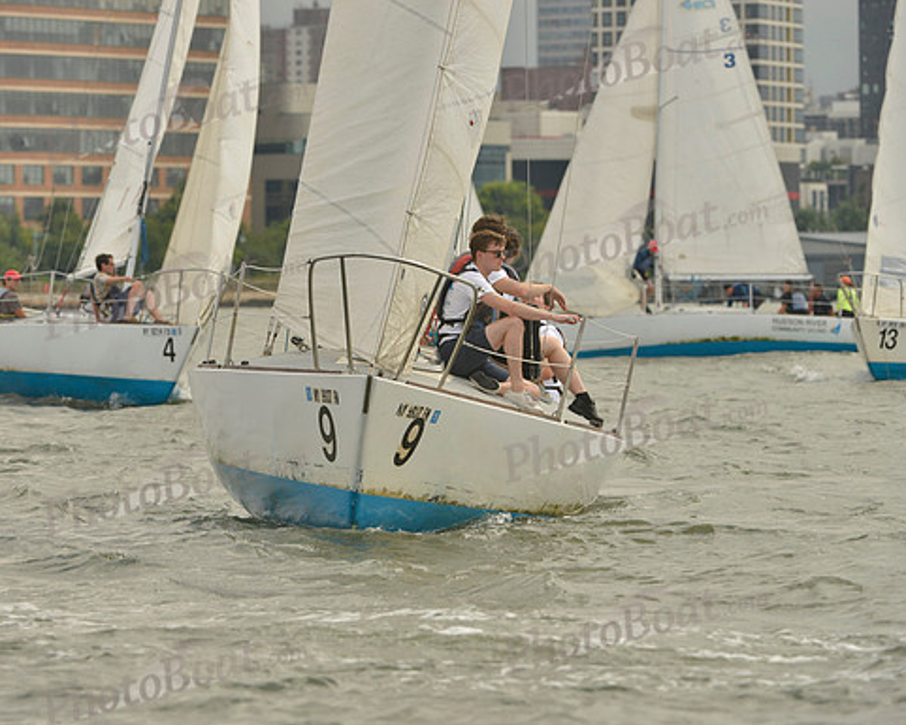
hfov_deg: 7.8
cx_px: 407
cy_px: 362
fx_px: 6678
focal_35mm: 249
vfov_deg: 6.2
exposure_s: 1/1250
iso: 400
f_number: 7.1
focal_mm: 220
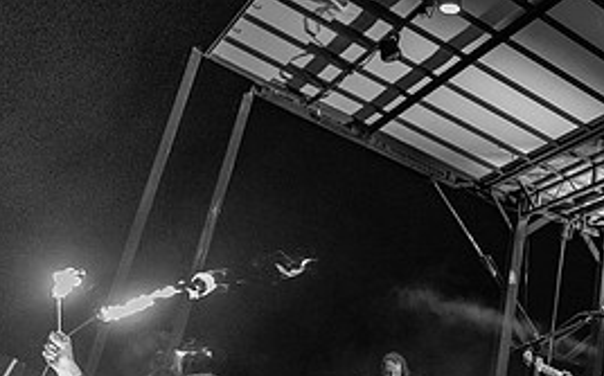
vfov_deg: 24.3
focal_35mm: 53
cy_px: 211
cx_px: 629
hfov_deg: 34.2
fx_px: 872
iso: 6400
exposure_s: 1/250
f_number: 2.8
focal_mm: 24
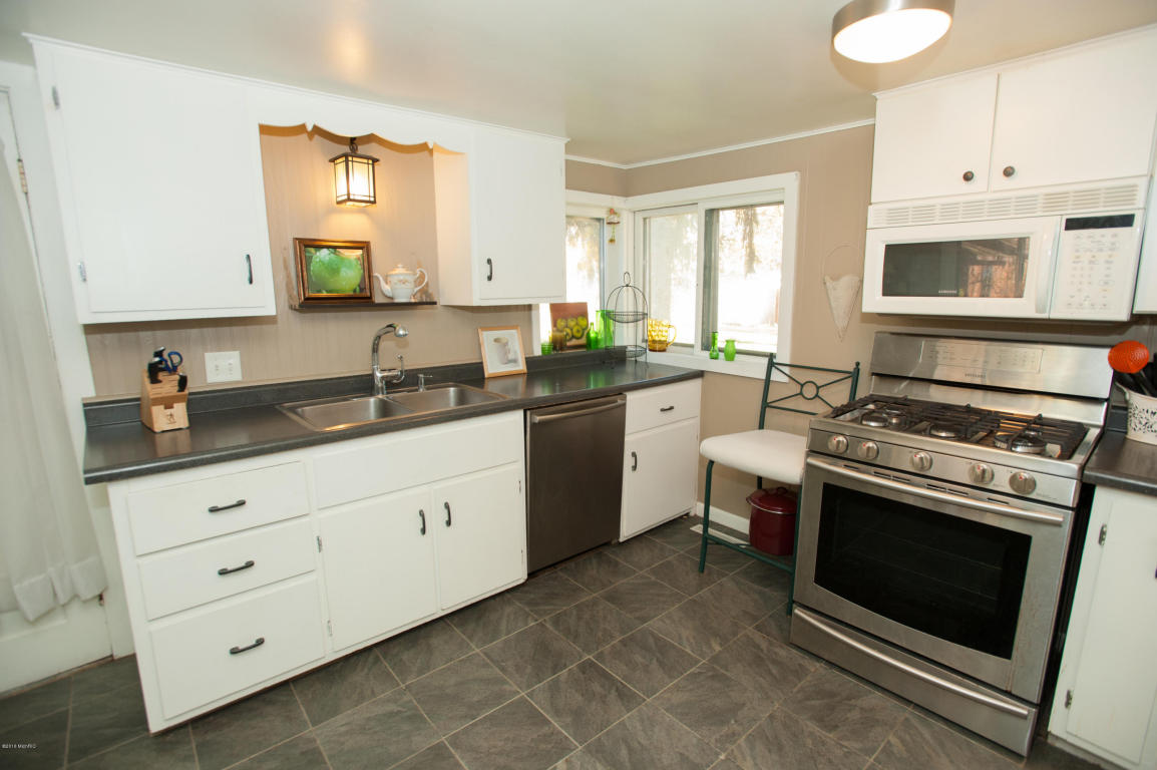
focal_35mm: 17
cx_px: 578
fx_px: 546
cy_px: 385
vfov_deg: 70.4
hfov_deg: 93.3
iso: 800
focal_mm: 17
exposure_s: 1/60
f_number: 5.6
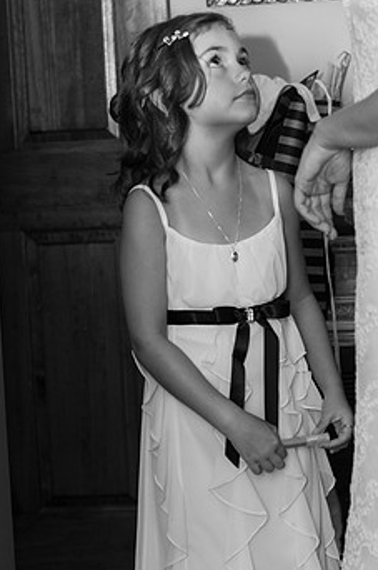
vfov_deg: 22.2
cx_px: 242
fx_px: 1453
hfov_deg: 14.8
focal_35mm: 92
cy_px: 285
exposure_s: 1/60
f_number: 4.5
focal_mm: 70
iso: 1600
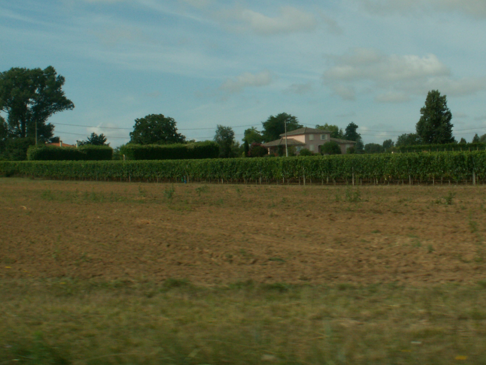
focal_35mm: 61
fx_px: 856
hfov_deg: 31.4
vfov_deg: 23.9
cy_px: 126
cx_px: 323
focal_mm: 6.62
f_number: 8
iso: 50
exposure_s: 1/250
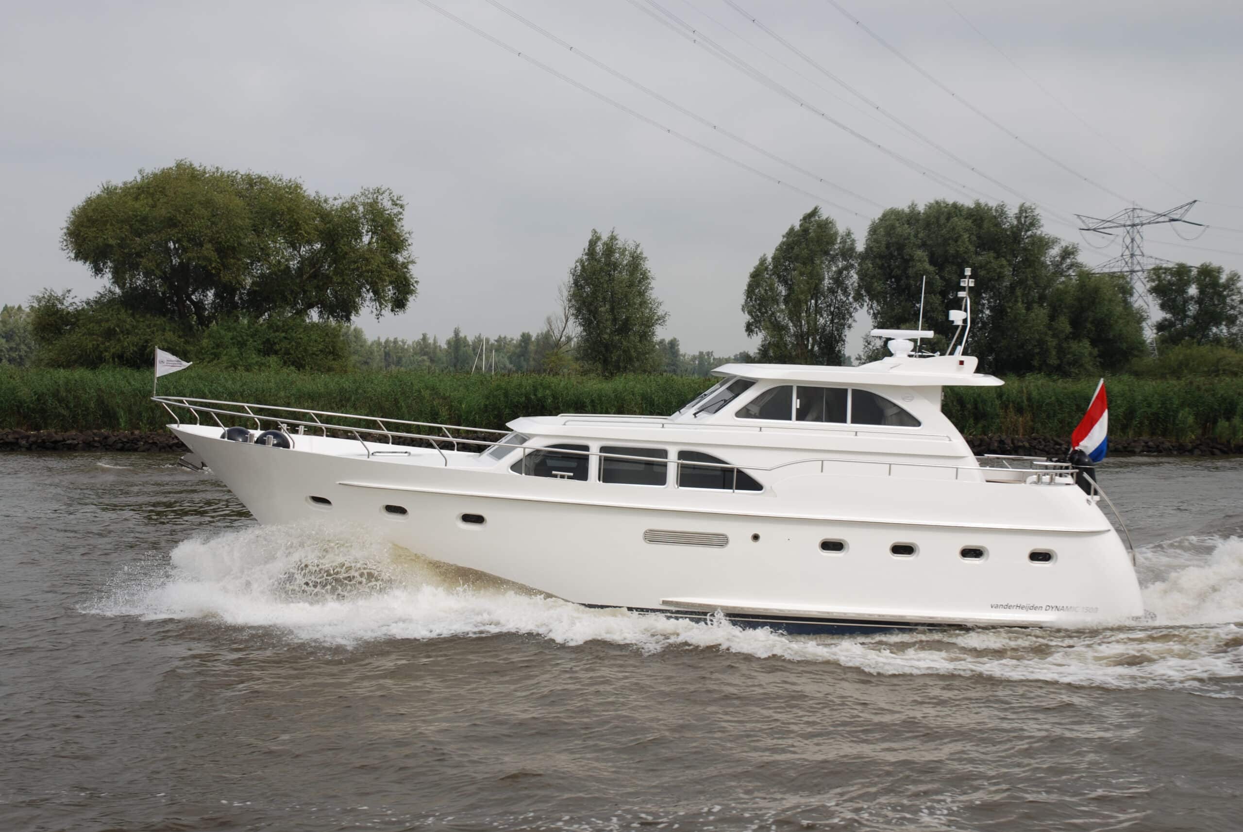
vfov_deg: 29.0
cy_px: 416
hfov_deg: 42.3
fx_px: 1608
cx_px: 622
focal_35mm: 46
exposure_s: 1/250
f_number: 8
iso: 100
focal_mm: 31
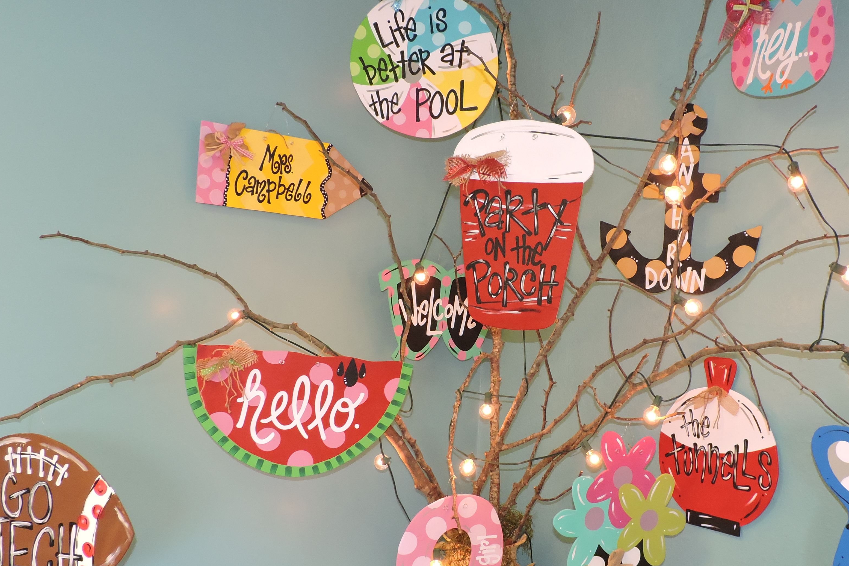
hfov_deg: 51.6
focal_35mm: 37
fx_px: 872
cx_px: 509
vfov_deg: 35.8
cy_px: 349
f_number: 3
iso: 280
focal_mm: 4.3
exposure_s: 1/40
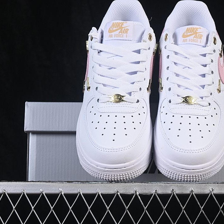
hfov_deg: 18.0
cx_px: 155
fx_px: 703
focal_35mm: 96
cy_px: 112
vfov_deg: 18.1
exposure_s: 1/80
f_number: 8
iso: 160
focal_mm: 50
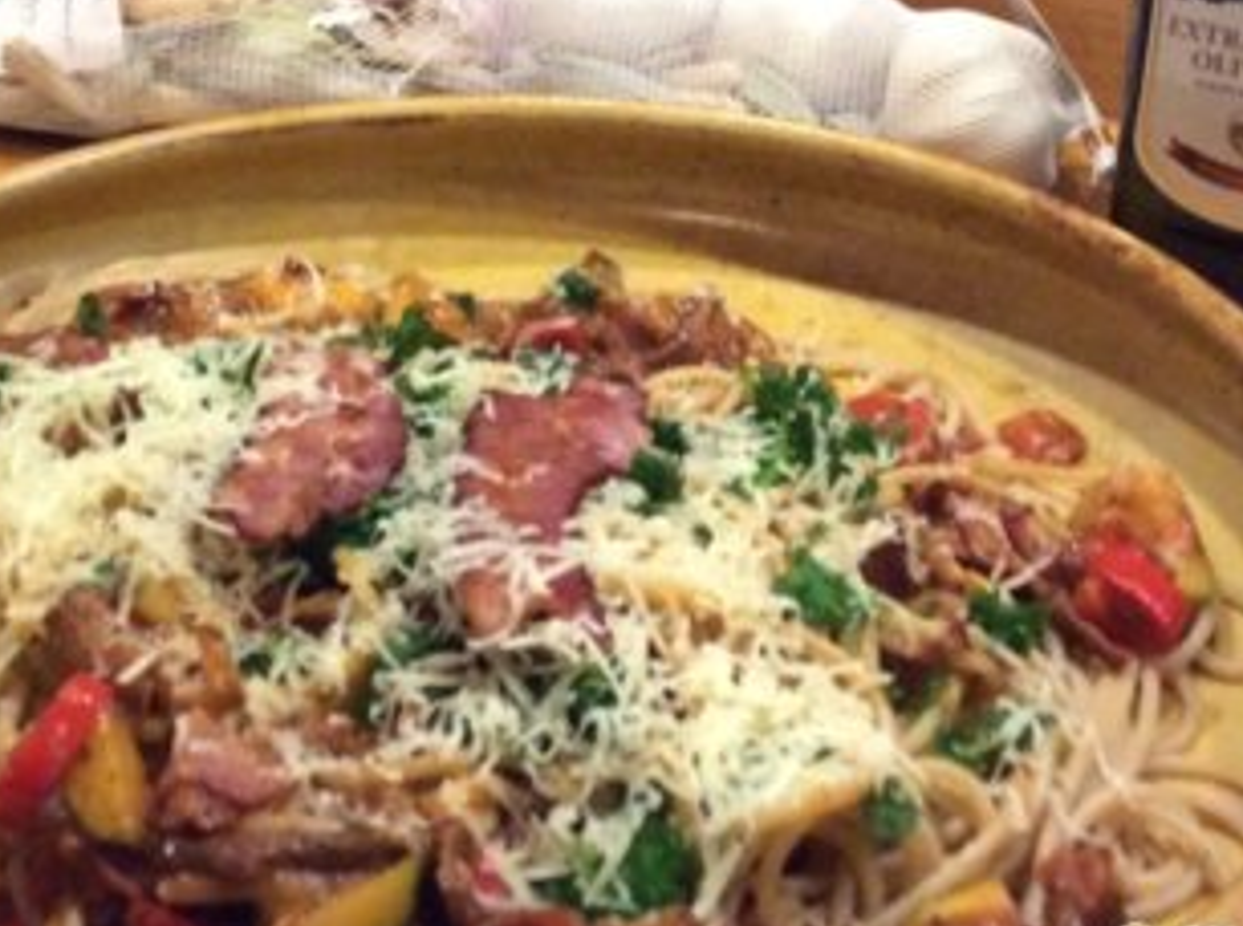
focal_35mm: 67
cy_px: 227
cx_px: 532
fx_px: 2400
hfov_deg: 29.0
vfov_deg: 21.6
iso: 320
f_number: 2.4
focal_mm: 3.3
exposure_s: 1/17
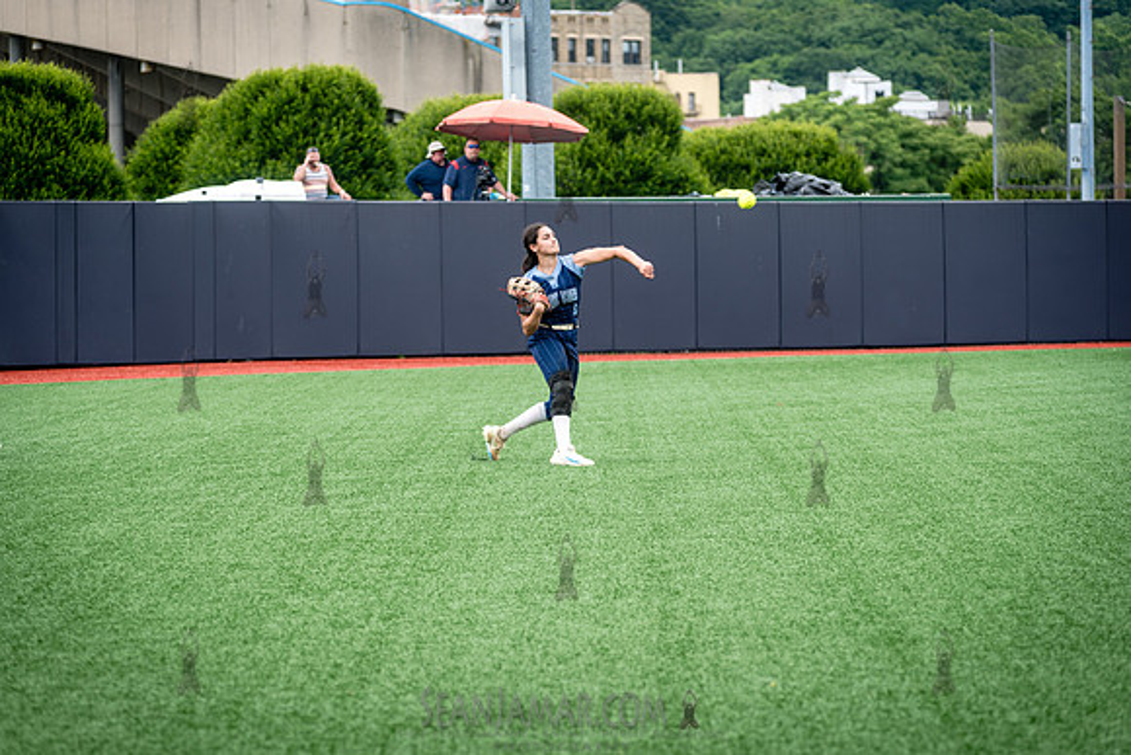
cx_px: 566
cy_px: 378
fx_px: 4556
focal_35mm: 145
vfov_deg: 9.5
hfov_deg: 14.2
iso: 200
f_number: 4
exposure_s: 1/640
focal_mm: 145
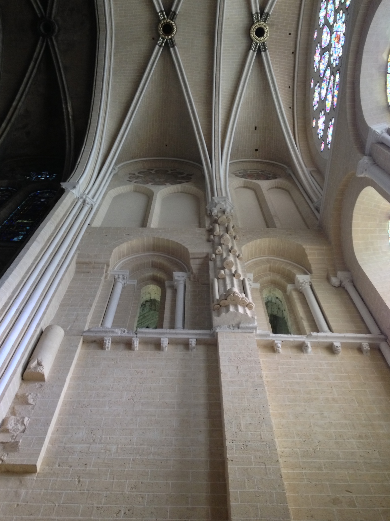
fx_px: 541
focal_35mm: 36
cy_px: 253
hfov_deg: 39.7
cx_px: 196
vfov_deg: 51.3
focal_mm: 4.28
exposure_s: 1/20
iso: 250
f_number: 2.4
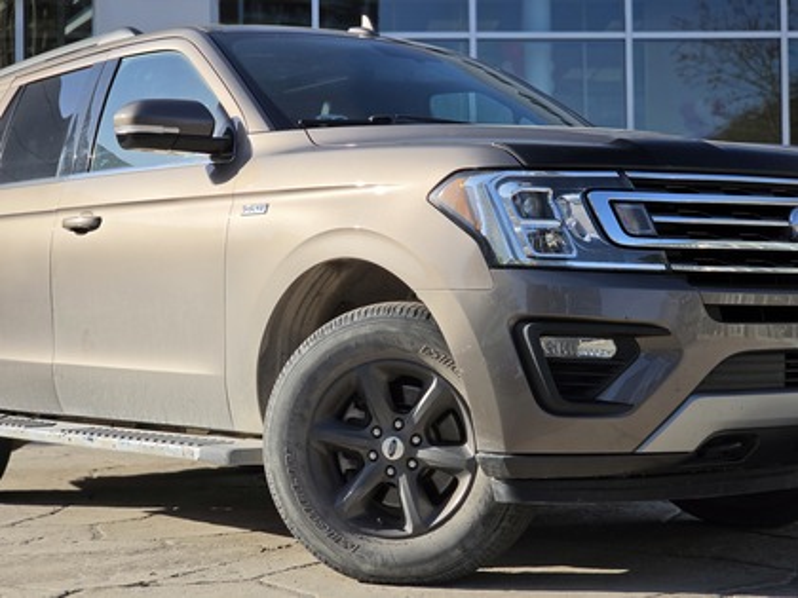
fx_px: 1591
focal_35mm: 69
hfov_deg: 28.2
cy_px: 299
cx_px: 399
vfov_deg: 21.3
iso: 25
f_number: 2.4
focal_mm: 7
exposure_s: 1/1163
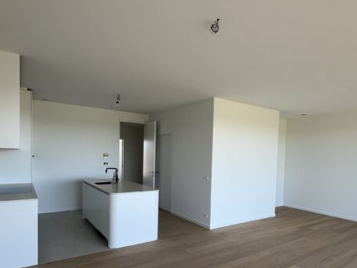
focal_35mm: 22
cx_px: 200
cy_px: 168
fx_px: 227
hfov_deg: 76.1
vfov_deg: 60.2
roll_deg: -1.7
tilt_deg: -3.9
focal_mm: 1.57
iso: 32
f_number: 1.8
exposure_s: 1/99
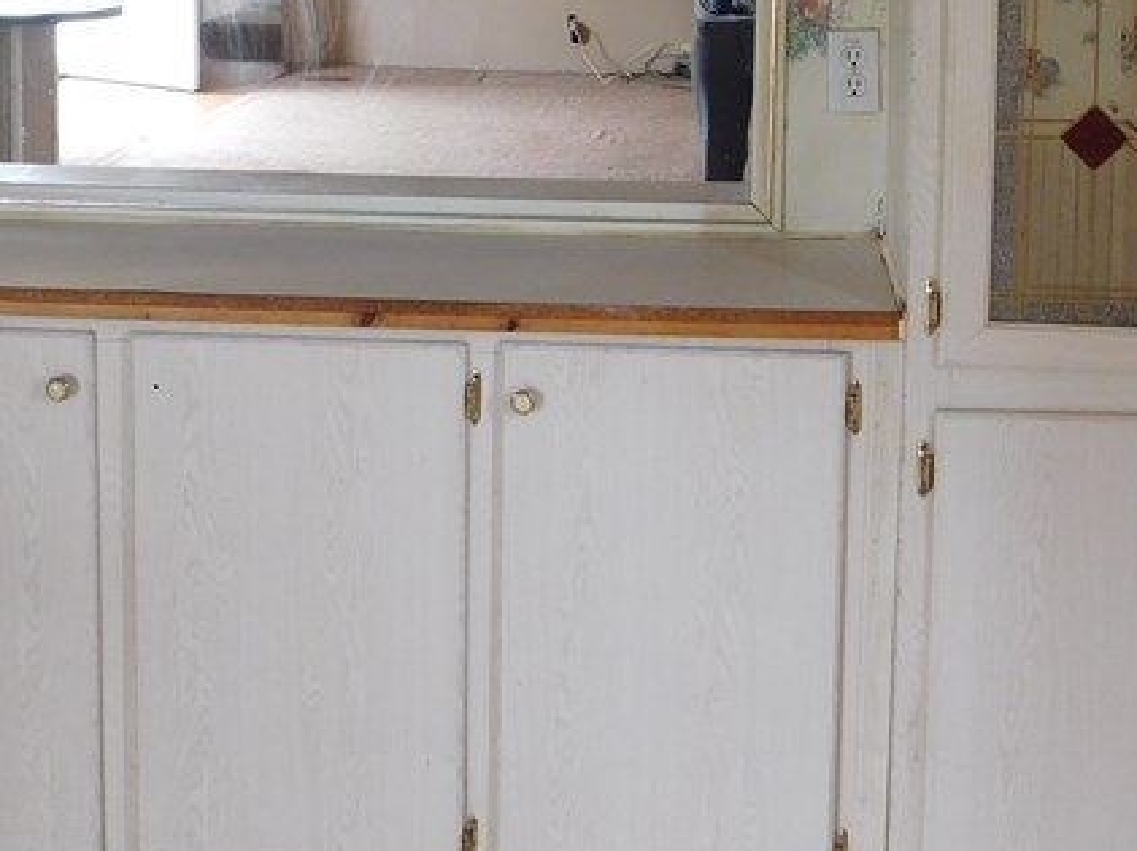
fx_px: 1838
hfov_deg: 34.4
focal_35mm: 56
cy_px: -113
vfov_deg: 24.2
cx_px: 605
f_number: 3
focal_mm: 4
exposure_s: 1/30
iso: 200
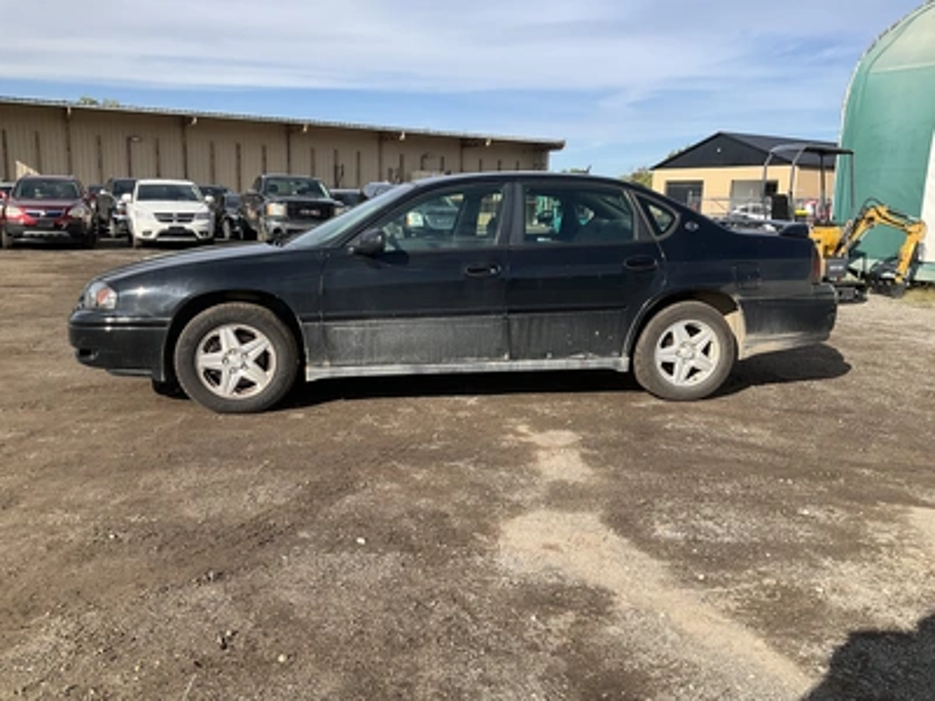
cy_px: 350
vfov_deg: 48.2
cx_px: 468
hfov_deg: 61.7
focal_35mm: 29
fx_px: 783
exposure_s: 1/1534
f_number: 1.8
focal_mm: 3
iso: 25
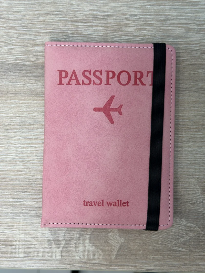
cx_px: 102
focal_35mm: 48
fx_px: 379
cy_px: 136
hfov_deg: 30.3
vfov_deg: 39.7
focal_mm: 6.76
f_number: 1.78
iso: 80
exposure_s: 1/197
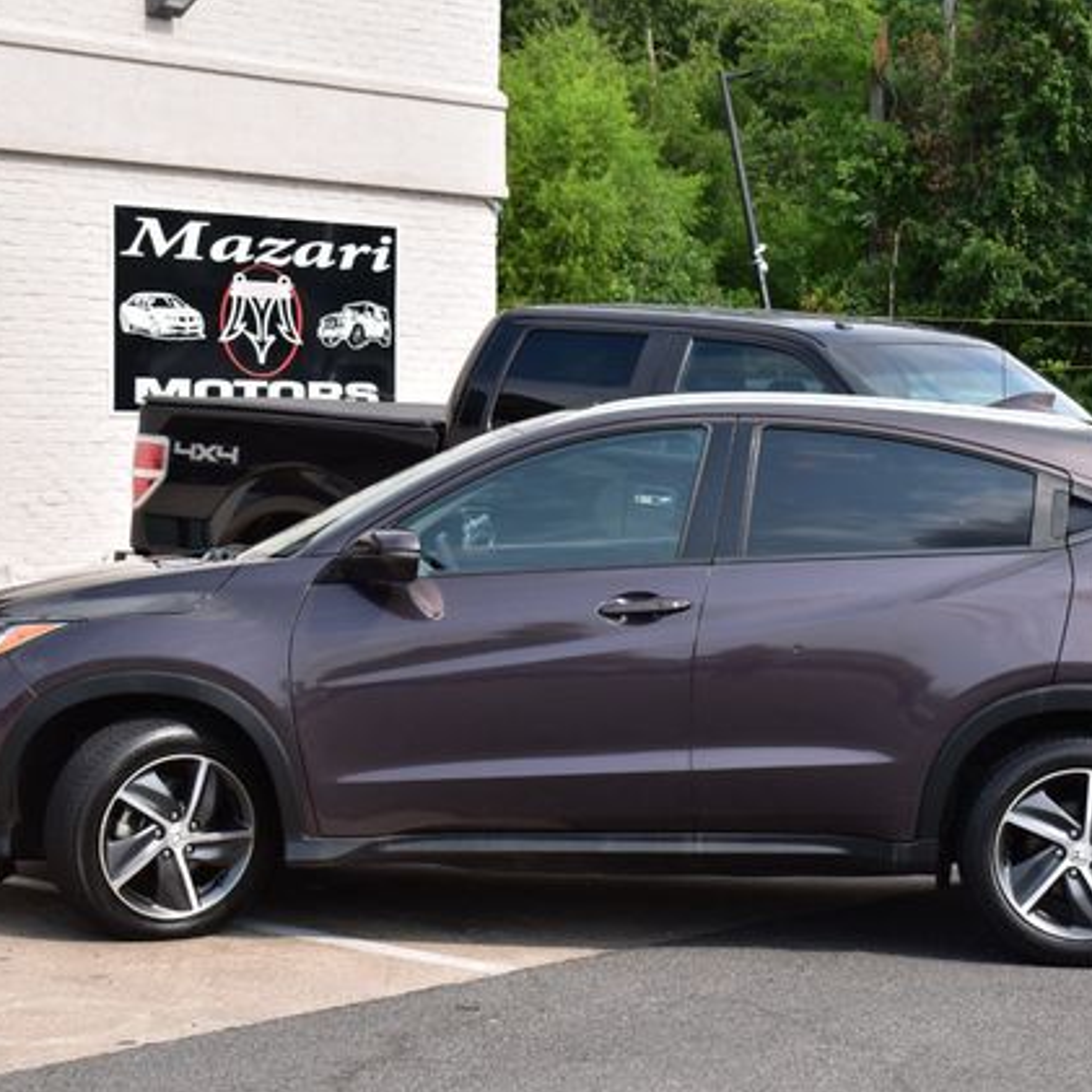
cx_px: 648
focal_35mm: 89
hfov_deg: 19.5
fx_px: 3176
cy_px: 550
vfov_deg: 19.5
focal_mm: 46
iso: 400
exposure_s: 1/400
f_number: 11
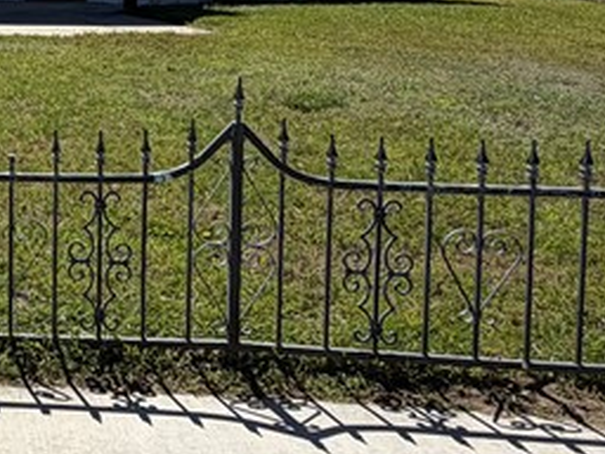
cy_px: 7
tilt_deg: -3.5
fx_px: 979
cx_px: -180
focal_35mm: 56
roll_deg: +0.8
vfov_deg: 24.9
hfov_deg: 28.3
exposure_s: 1/1145
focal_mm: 2.22
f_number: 2.2
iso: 20
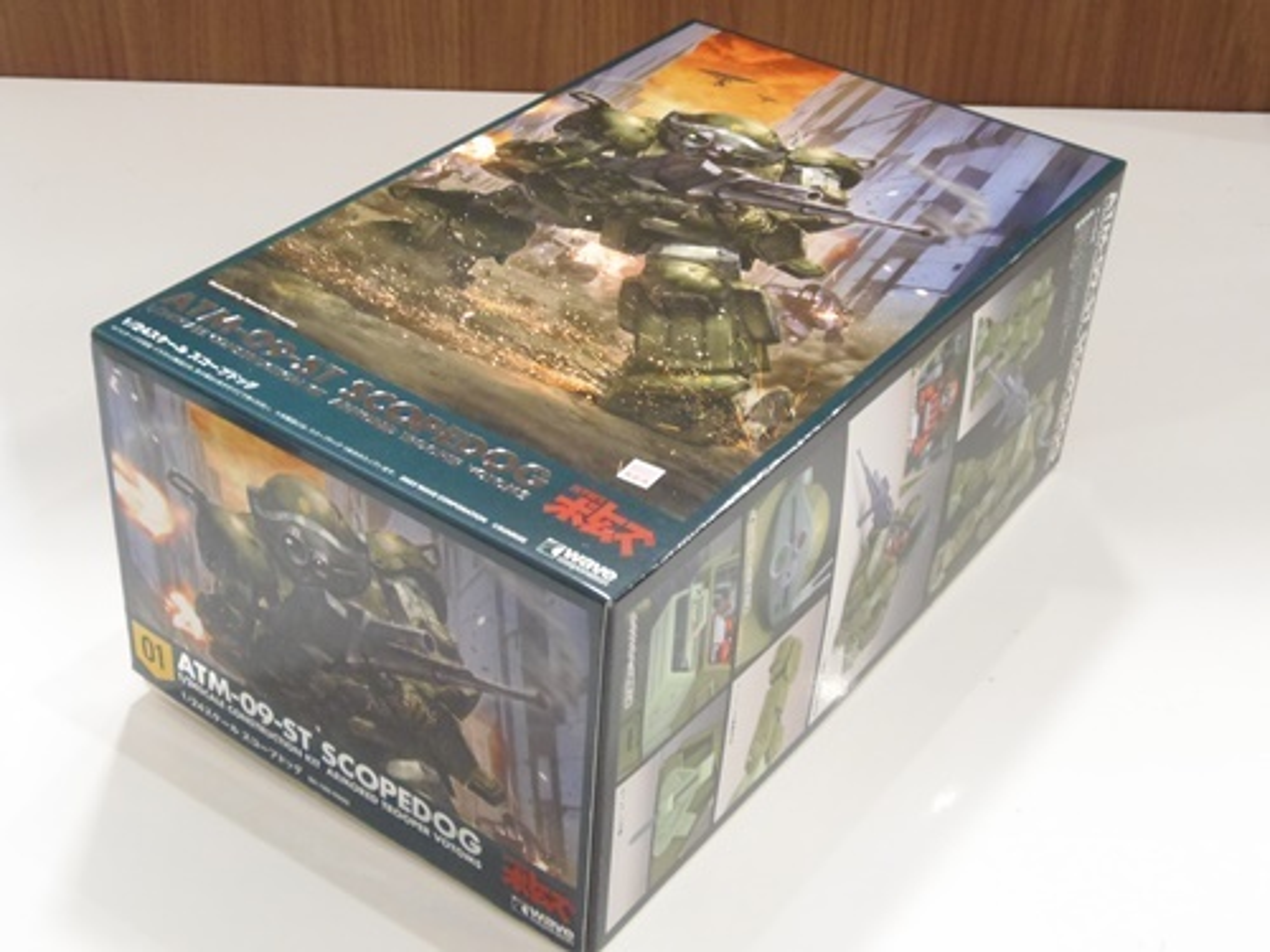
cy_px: 476
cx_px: 635
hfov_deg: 44.8
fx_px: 1541
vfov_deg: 34.3
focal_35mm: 42
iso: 400
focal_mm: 7.8
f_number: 3.6
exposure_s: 1/20
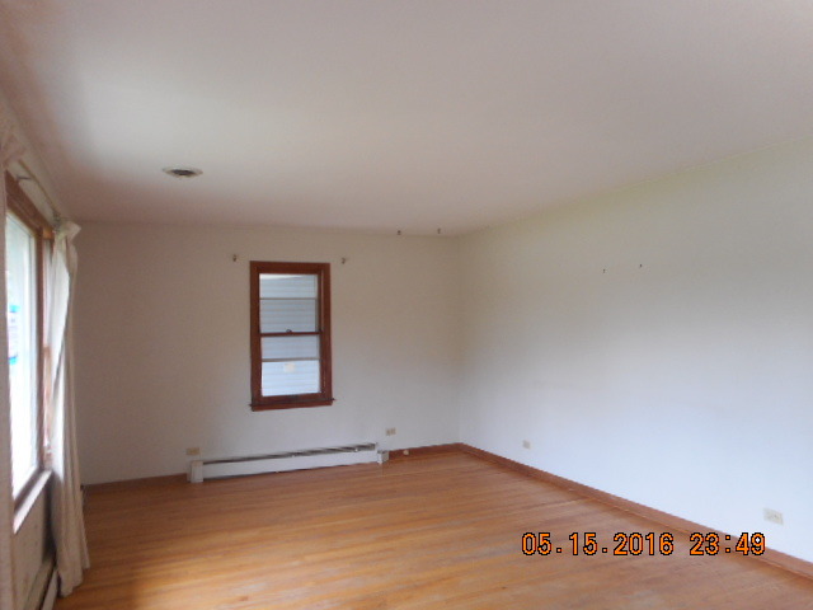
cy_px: 305
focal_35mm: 25
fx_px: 587
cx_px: 406
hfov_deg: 69.4
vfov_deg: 54.9
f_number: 3.7
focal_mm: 4.5
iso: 110
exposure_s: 1/30
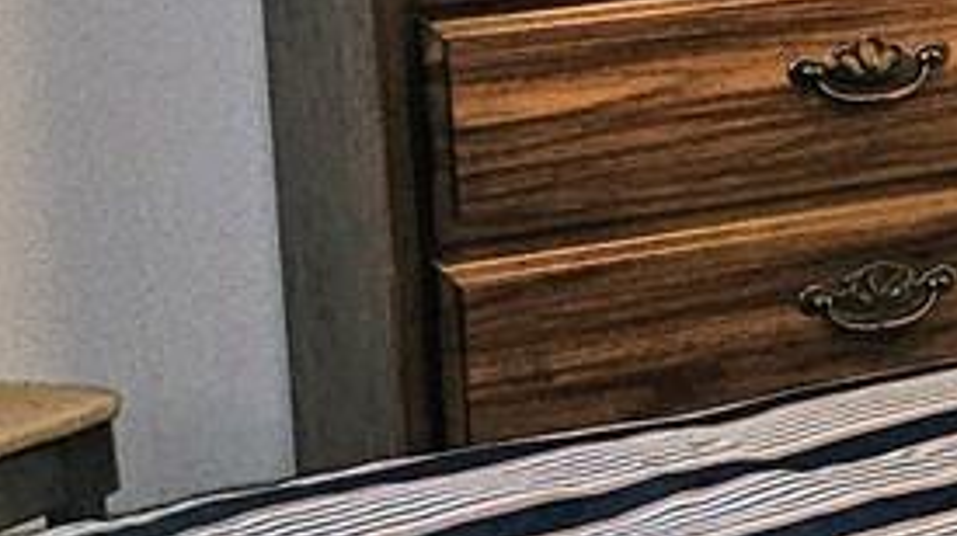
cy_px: -97
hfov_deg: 12.9
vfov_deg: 8.2
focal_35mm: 146
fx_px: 3701
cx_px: 1890
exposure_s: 1/24
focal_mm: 5.4
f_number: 1.8
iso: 125
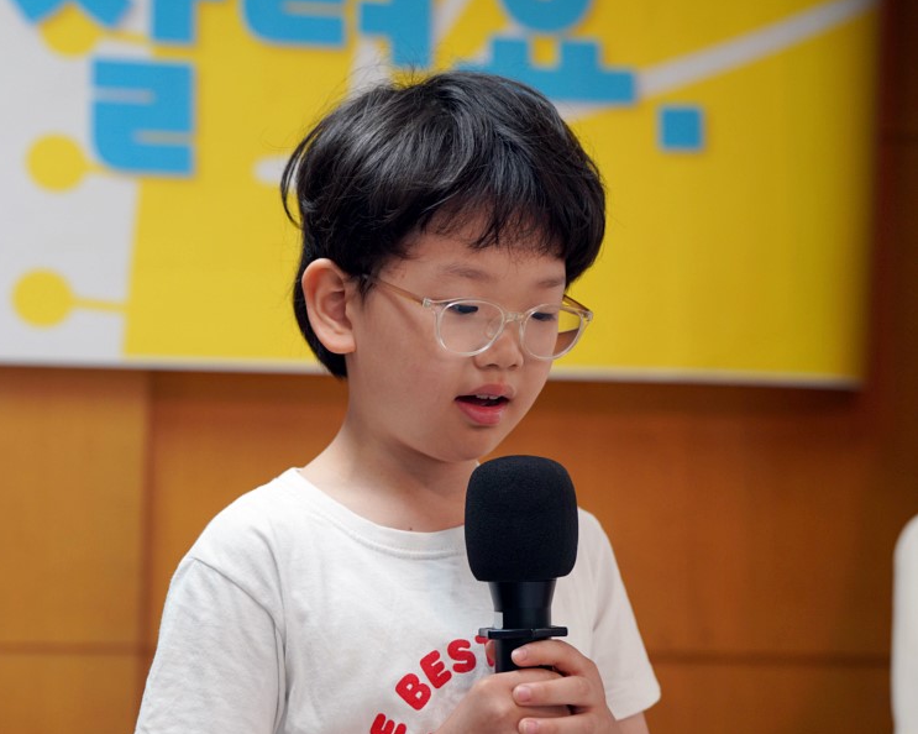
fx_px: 2934
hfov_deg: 17.8
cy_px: 367
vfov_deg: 14.3
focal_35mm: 108
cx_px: 363
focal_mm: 95
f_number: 4
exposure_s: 1/160
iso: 1000
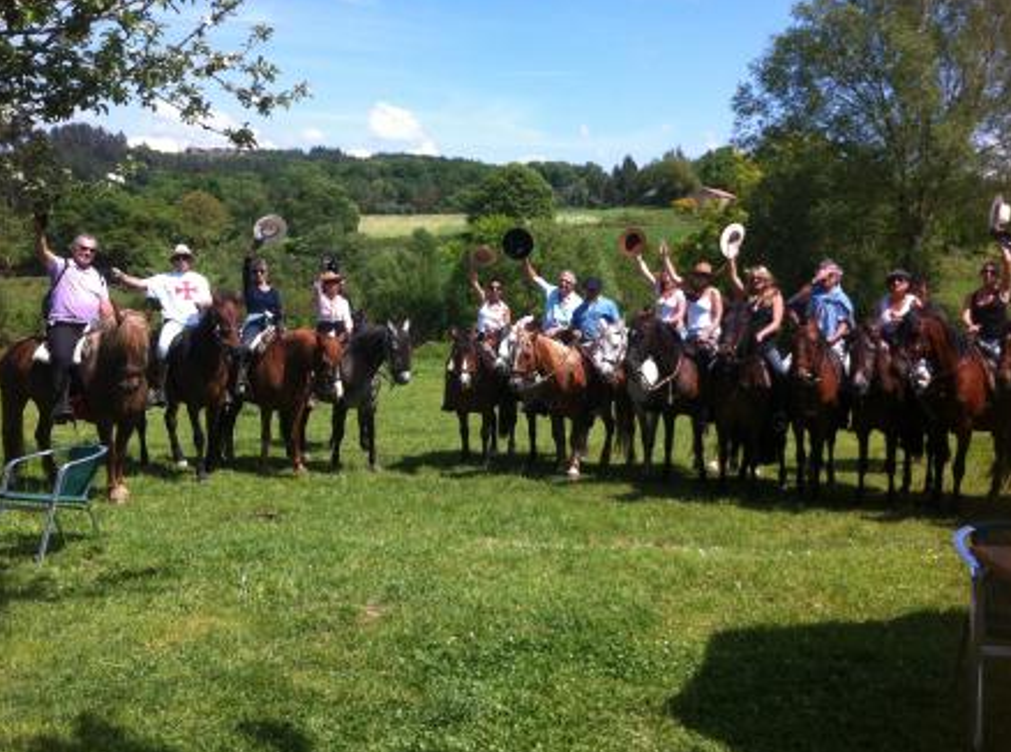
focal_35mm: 40
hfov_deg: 46.9
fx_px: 1165
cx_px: 538
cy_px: 370
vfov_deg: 35.8
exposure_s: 1/754
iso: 80
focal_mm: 3.85
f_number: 2.8
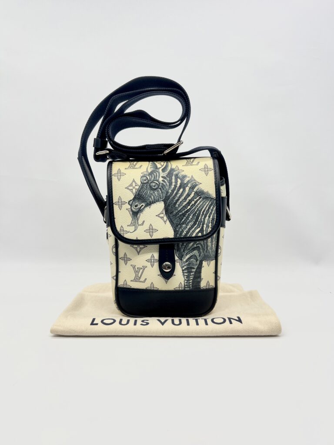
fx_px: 334
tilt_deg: -6.3
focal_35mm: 26
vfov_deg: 67.3
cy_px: 222
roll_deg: -1.0
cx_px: 167
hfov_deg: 53.1
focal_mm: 5.7
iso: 32
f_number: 1.5
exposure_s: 1/127
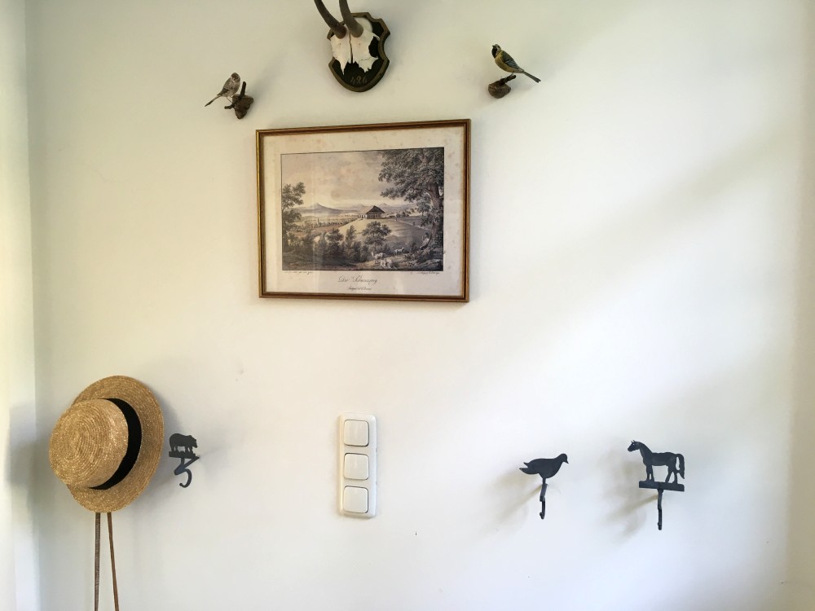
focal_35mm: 29
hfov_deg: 61.7
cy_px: 306
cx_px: 408
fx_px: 683
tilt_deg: -4.0
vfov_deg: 48.2
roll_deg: -0.8
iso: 32
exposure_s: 1/33
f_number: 2.2
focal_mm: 4.15
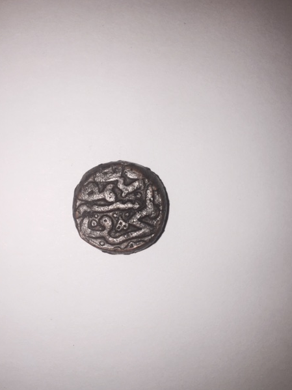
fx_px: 349
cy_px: 201
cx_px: 148
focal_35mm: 31
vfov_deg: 58.4
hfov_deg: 45.4
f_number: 2.2
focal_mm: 4.15
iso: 32
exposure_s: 1/964
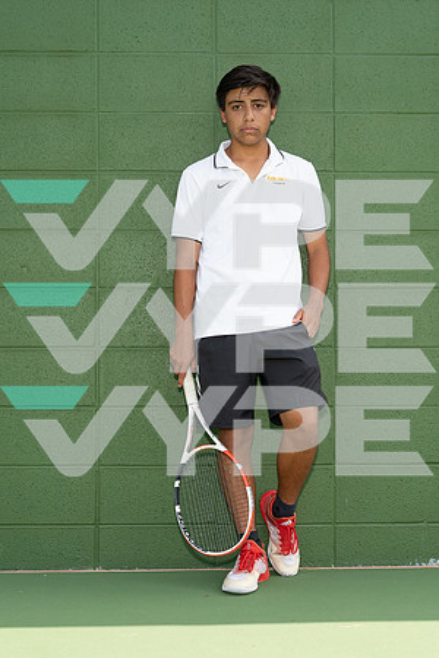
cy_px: 329
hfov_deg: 24.4
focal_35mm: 56
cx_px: 224
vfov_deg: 35.9
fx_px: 1015
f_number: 5
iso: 100
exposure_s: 1/250
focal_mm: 37
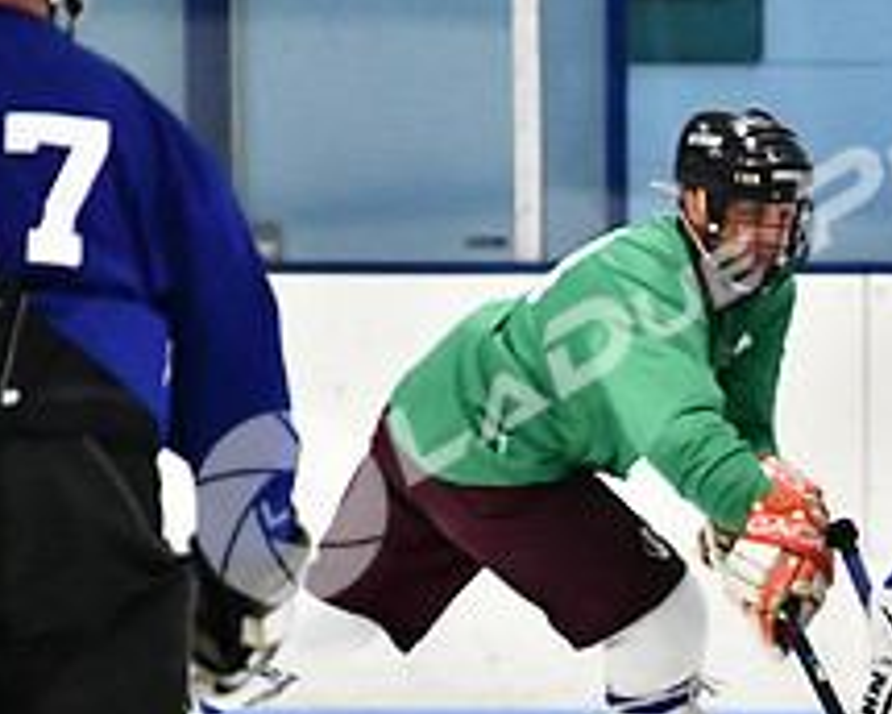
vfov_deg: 2.1
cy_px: 724
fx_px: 19034
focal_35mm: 721
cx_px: 1153
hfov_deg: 2.7
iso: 8000
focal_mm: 190
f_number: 2.8
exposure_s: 1/1600
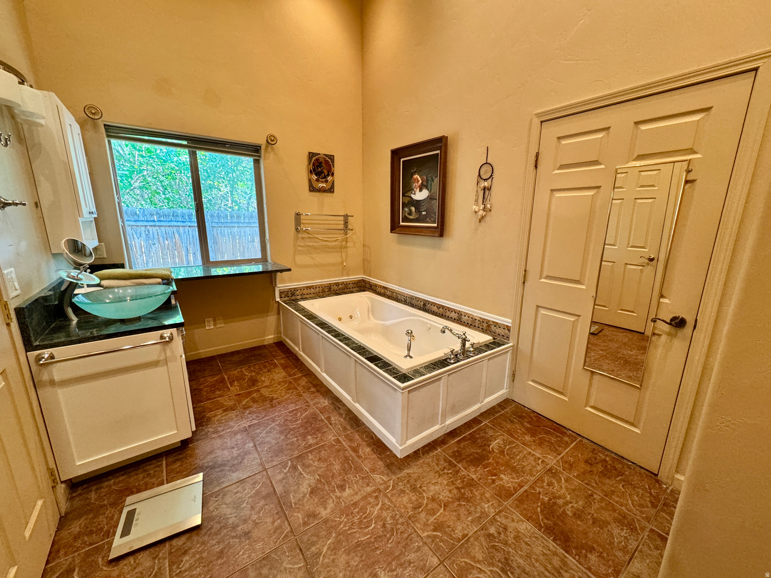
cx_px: 386
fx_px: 312
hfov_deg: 102.1
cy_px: 289
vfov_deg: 85.7
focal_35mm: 14
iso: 400
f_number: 2.2
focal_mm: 2.22
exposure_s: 1/60
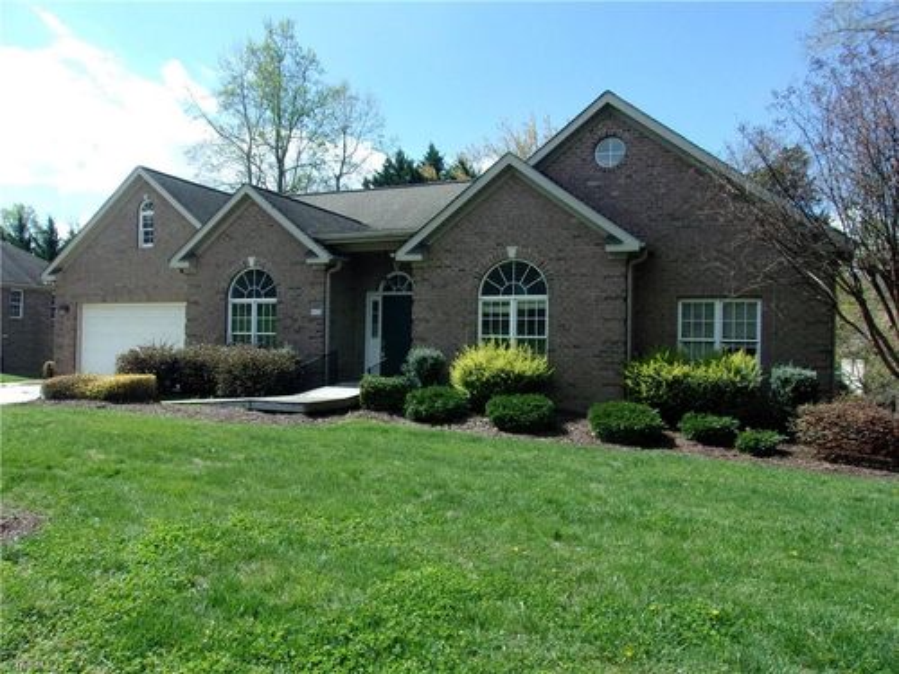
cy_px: 337
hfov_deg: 65.3
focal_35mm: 27
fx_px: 701
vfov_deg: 51.4
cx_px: 450
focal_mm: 4.9
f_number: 10.4
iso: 200
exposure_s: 1/170
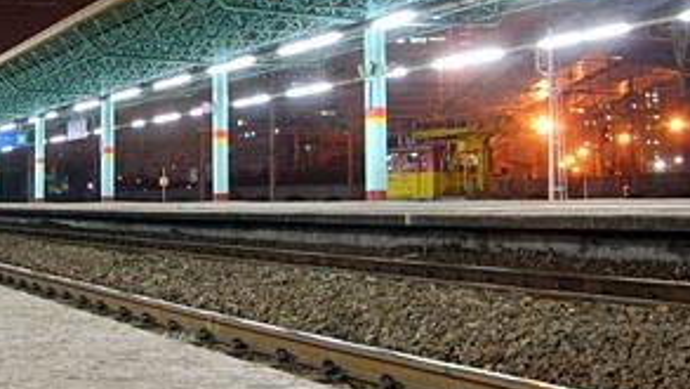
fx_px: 1190
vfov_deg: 18.5
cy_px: 105
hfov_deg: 32.0
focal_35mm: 65
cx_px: 205
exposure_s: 1.5
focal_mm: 5.8
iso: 50
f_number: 2.8
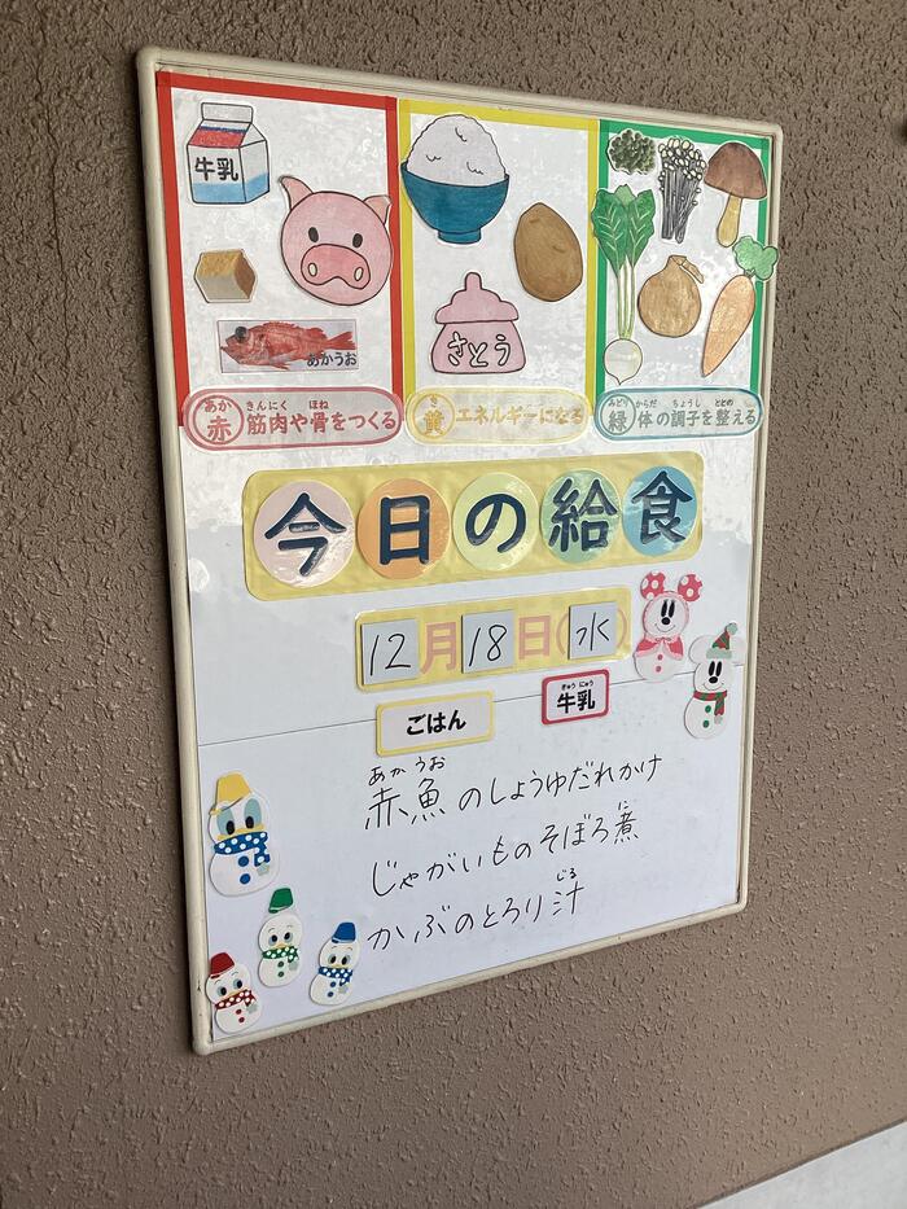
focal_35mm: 31
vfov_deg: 58.3
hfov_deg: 45.5
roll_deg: +1.1
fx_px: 1083
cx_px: 454
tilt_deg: -10.6
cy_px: 604
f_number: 2.4
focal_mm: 3.3
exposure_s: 1/334
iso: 25
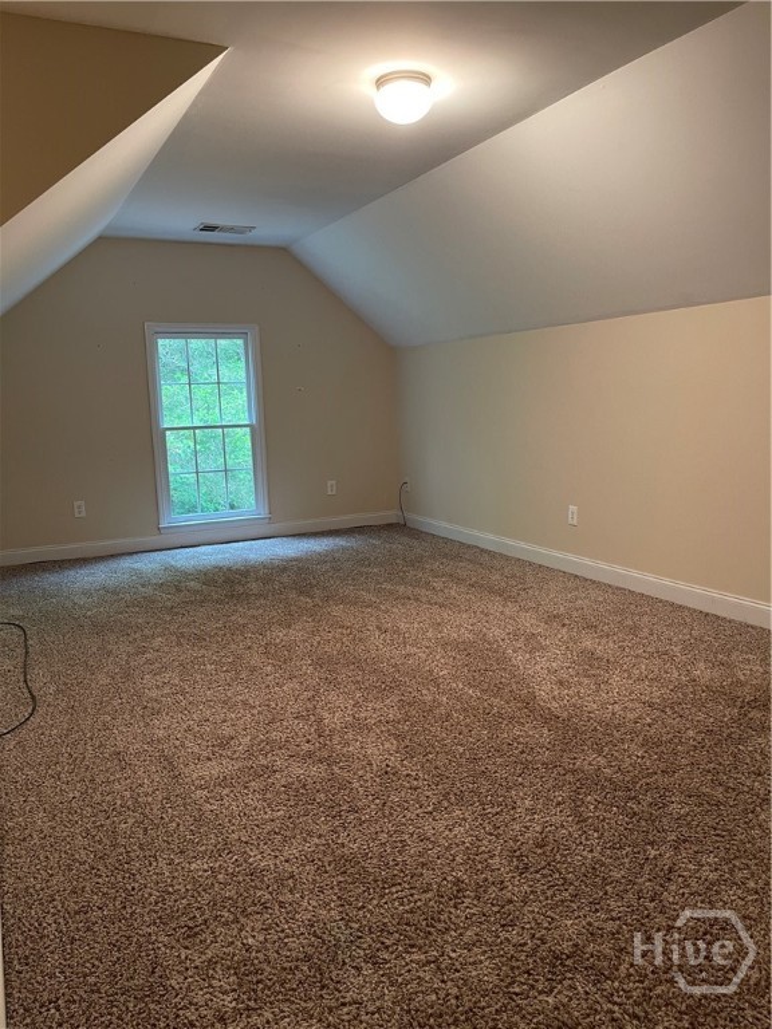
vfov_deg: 69.4
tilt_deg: -9.1
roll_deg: +1.5
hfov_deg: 54.9
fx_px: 743
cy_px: 514
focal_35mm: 25
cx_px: 386
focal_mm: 5.1
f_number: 1.6
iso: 250
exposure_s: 1/60
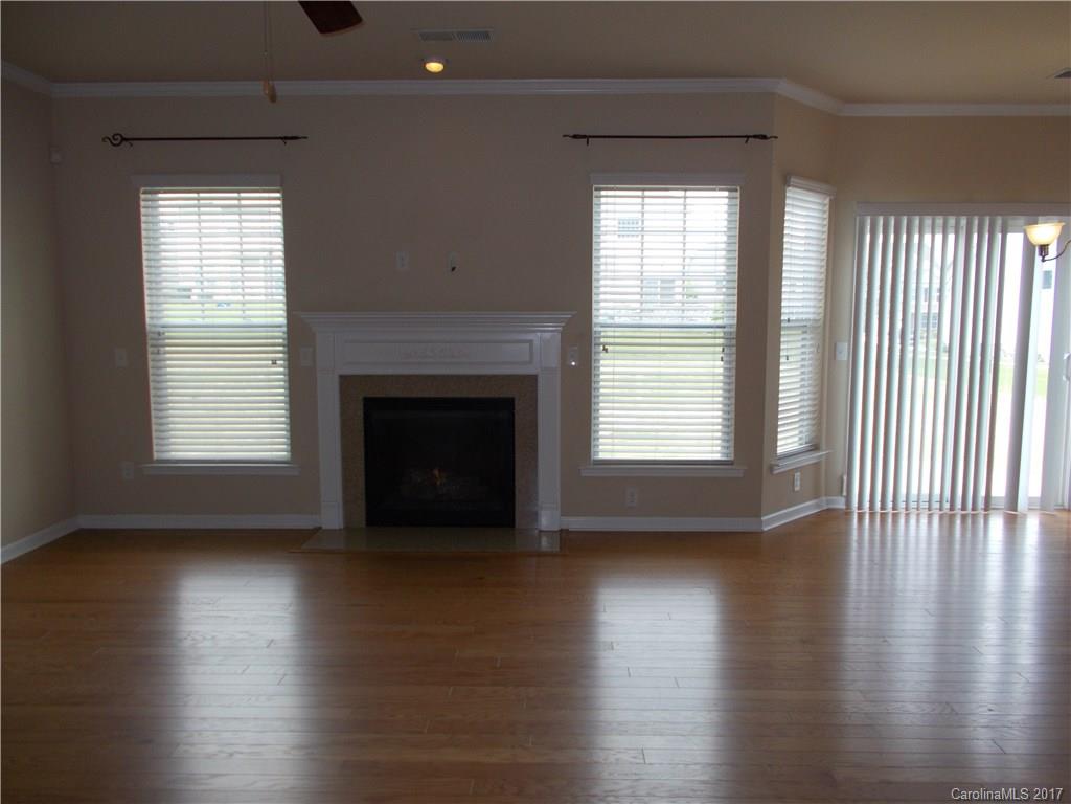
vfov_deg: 53.1
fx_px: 804
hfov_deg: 67.3
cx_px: 536
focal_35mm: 26
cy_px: 402
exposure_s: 1/80
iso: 80
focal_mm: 4.6
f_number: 3.2
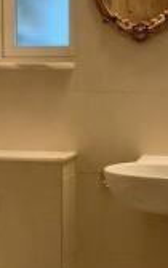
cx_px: 102
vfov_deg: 25.7
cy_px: 178
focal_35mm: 80
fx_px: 586
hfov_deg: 16.3
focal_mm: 3
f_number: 1.8
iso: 250
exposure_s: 1/33
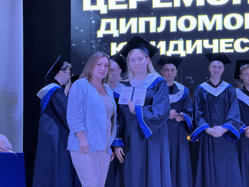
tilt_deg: +4.4
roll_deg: -0.1
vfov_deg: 12.3
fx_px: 863
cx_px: 124
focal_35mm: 120
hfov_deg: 16.4
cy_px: 94
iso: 640
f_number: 2.8
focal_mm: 15.66
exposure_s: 1/60
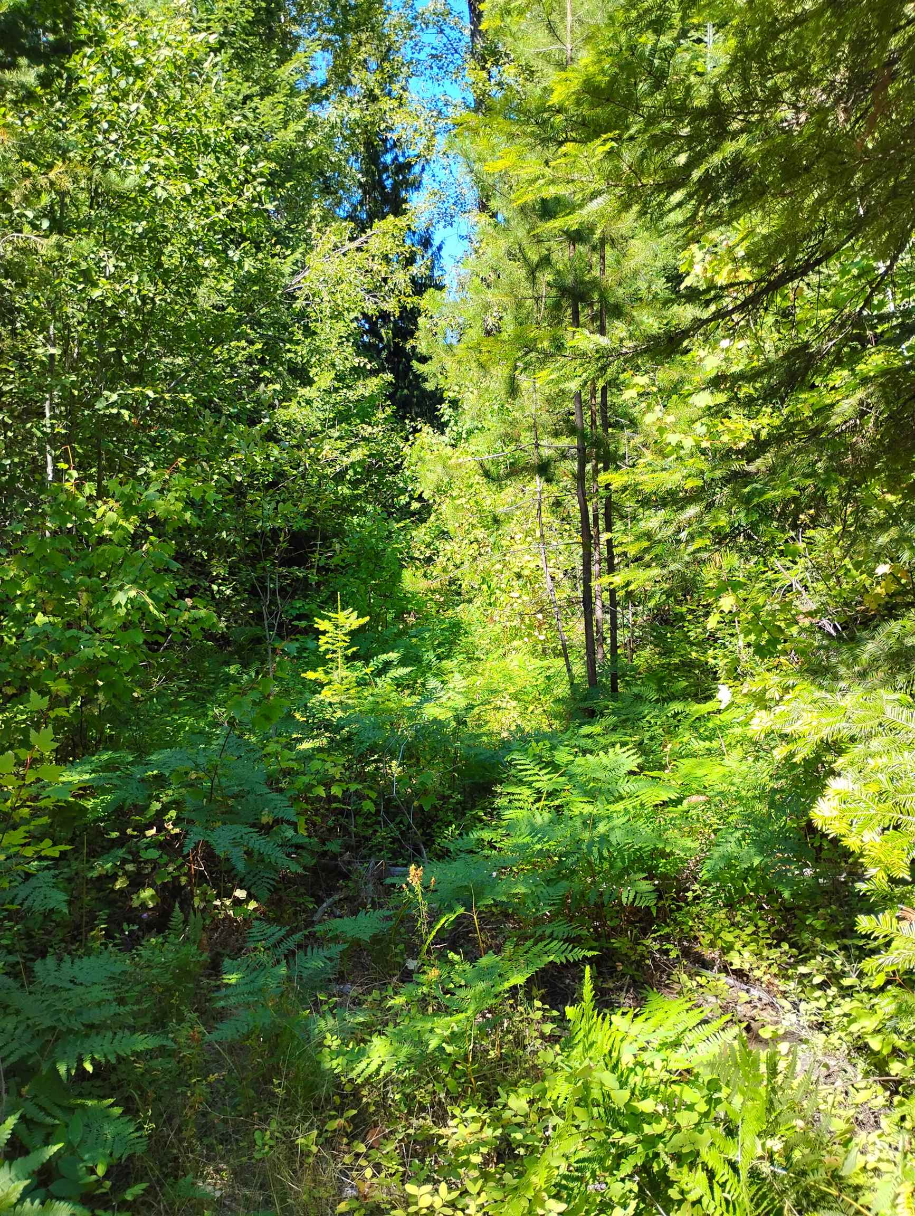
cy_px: 608
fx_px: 985
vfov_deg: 63.4
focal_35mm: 28
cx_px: 458
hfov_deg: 49.8
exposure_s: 1/153
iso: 100
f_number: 1.8
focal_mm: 4.26
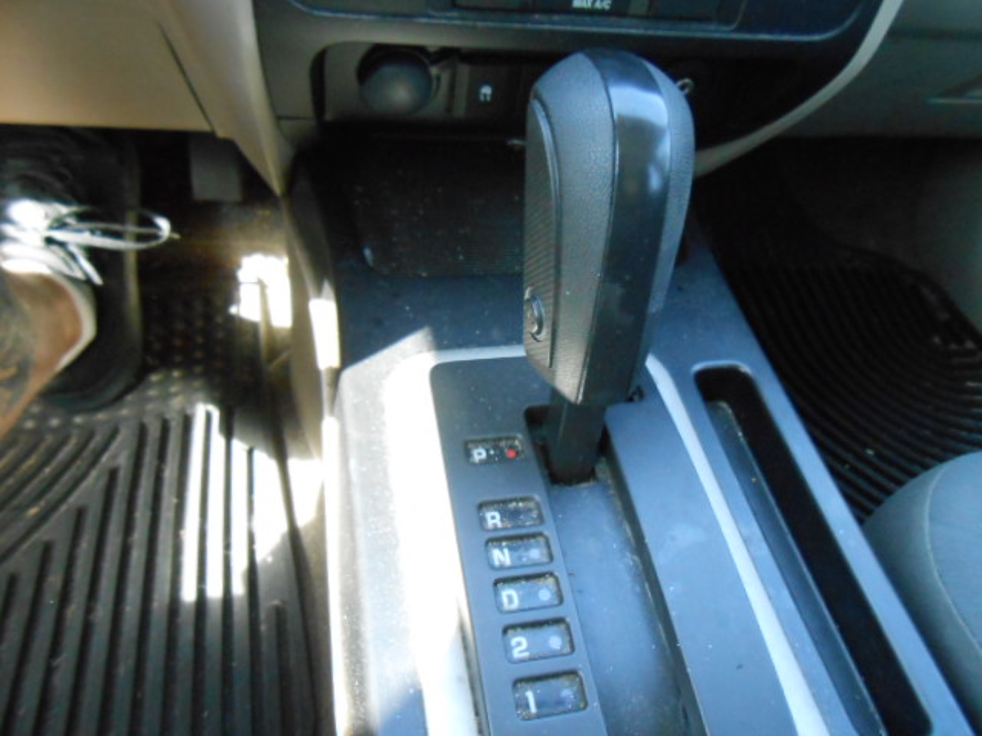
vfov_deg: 53.1
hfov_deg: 67.3
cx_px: 491
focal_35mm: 26
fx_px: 738
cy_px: 368
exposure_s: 1/125
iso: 800
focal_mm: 4.6
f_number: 3.5
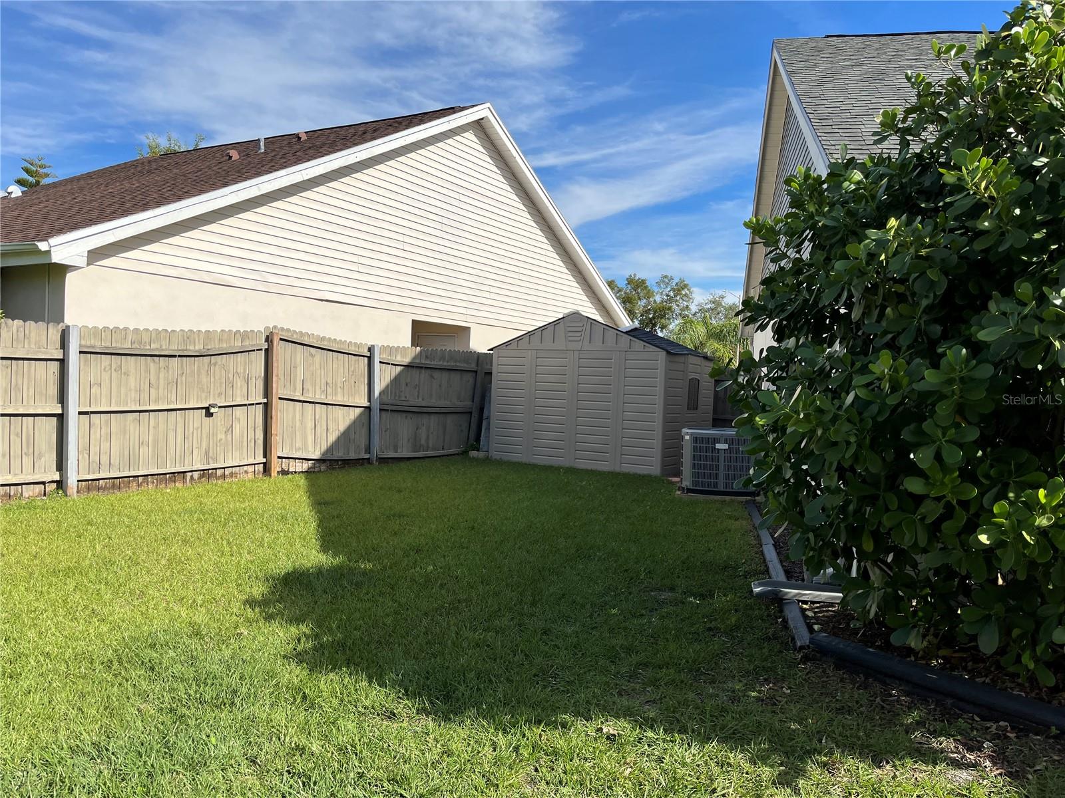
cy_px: 399
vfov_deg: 53.1
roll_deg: -2.5
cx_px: 532
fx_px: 800
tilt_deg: -1.1
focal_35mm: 26
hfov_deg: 67.3
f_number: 1.6
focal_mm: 5.1
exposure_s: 1/4651
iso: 50
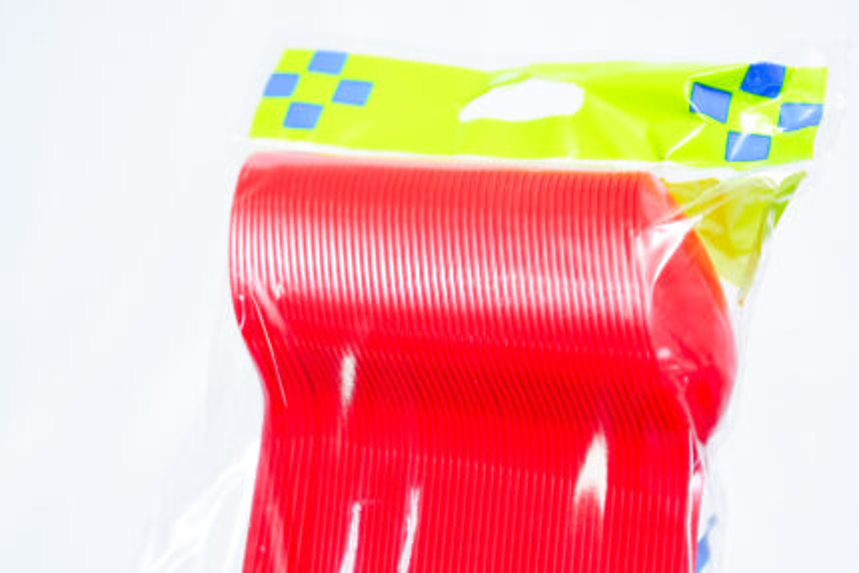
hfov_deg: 28.8
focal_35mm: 70
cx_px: 430
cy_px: 286
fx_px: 1671
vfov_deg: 19.5
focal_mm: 70
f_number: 9
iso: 3200
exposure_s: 1/200
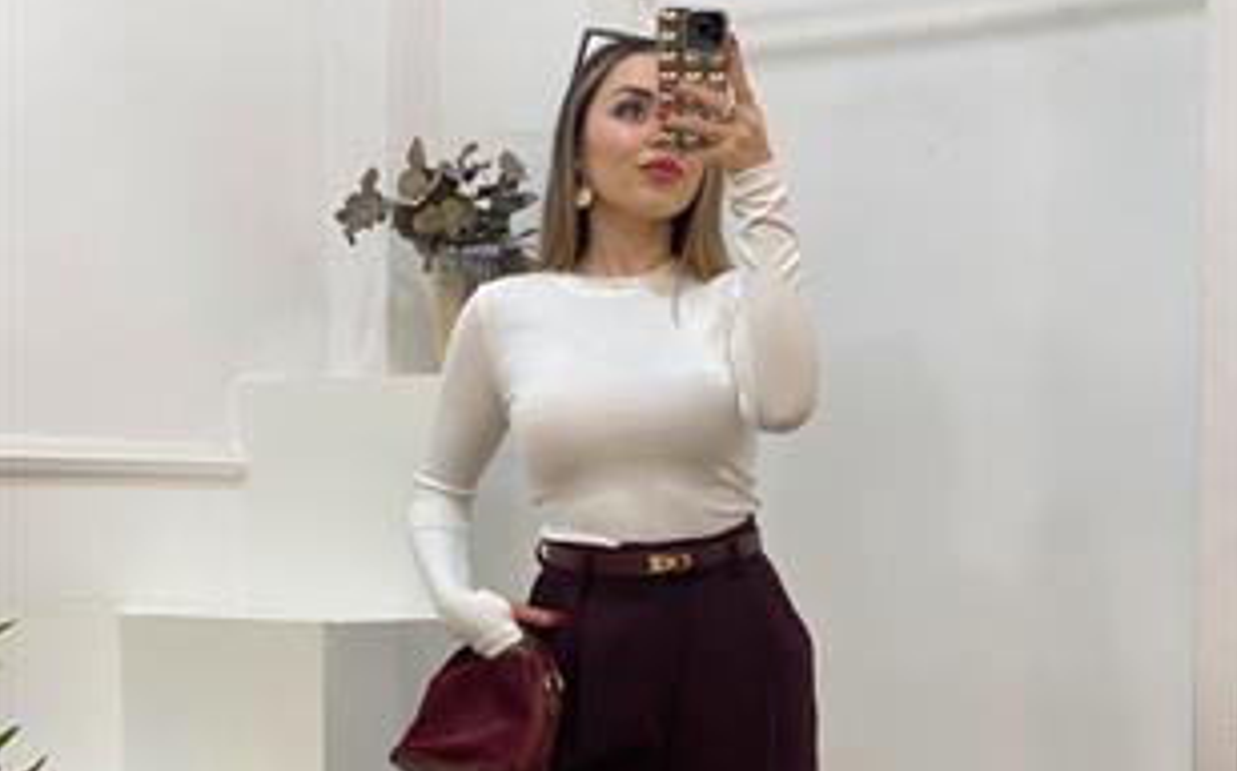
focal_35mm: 74
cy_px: 741
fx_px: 2493
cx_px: 618
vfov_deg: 17.2
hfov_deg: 27.9
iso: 80
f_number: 2
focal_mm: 6
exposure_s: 1/100
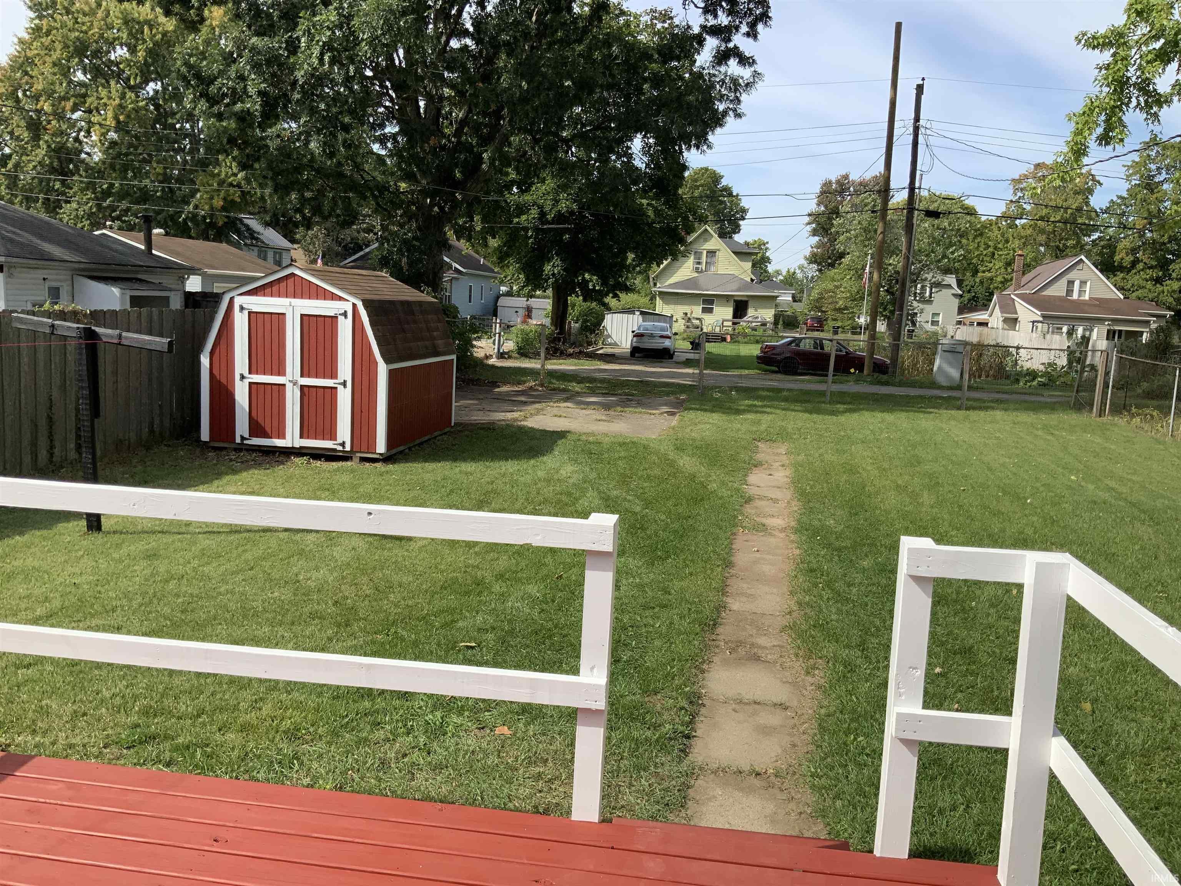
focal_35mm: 29
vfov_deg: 48.2
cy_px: 443
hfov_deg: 61.7
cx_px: 590
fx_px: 989
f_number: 1.8
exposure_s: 1/1250
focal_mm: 3
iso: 16
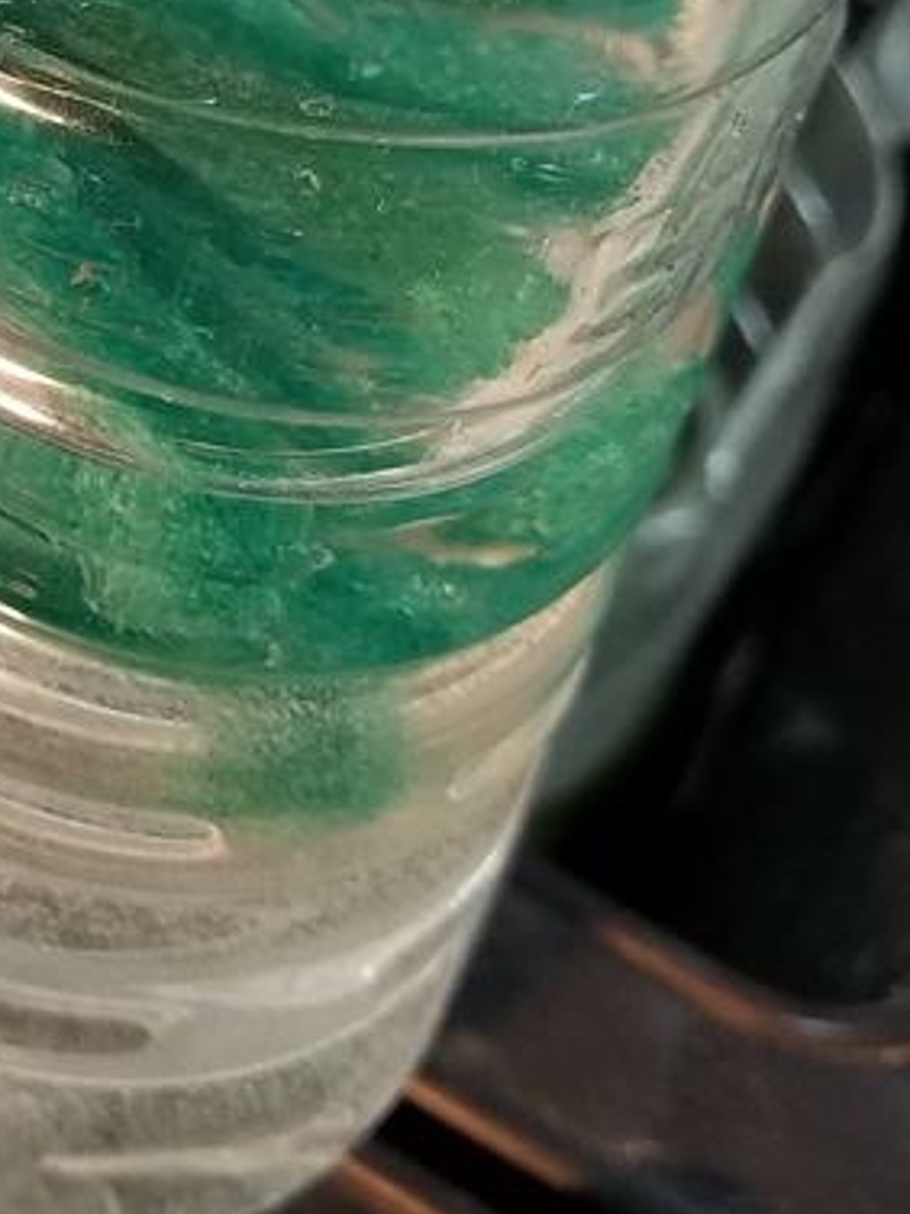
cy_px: -145
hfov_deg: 16.1
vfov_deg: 22.2
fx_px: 2909
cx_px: -510
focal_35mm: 83
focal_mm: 4.2
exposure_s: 1/50
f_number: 1.7
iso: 64
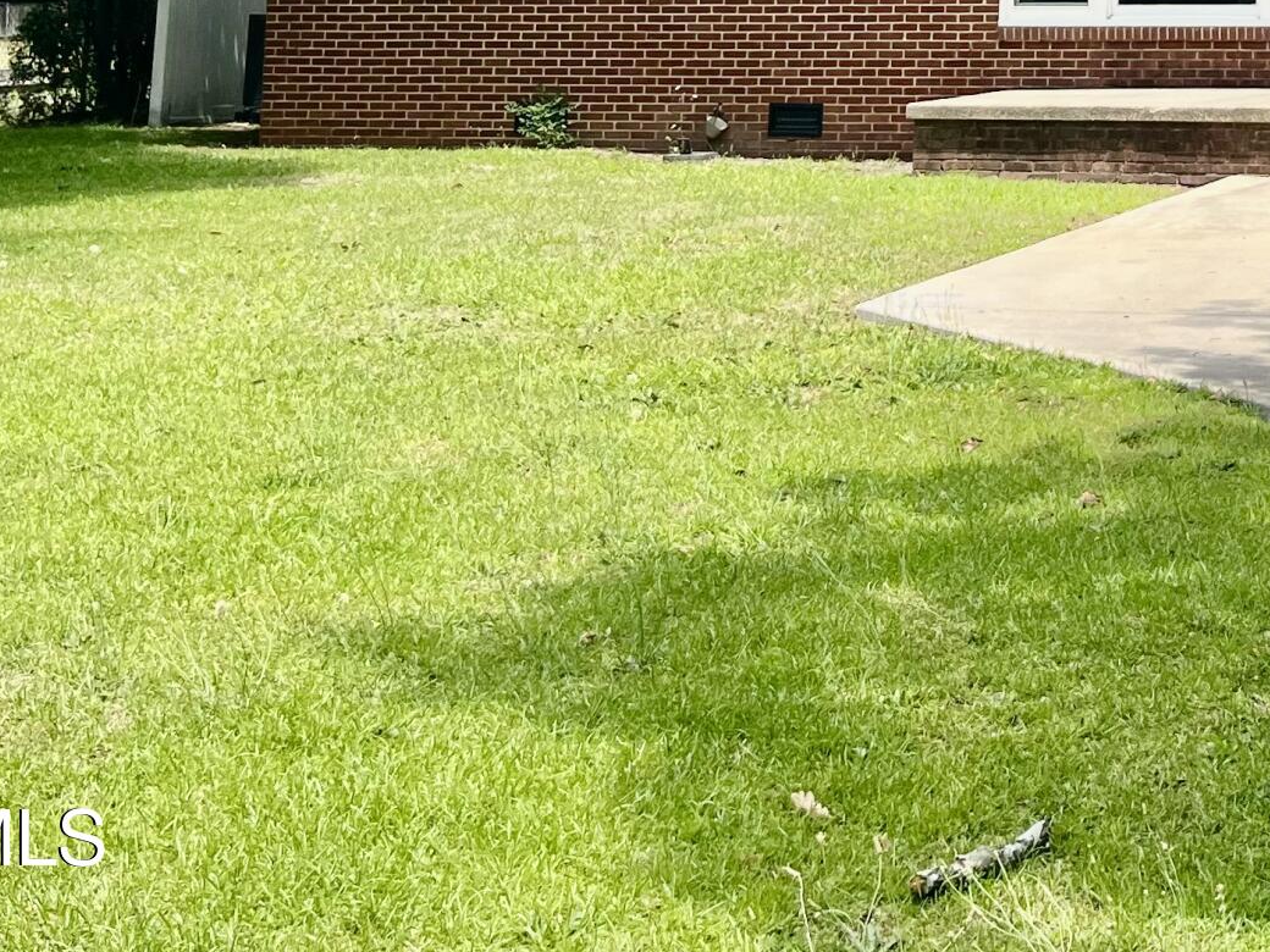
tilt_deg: +7.6
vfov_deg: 17.9
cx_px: 1353
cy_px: -409
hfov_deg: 24.5
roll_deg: -0.5
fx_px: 2752
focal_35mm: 75
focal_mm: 5.1
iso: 50
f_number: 1.6
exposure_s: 1/2222
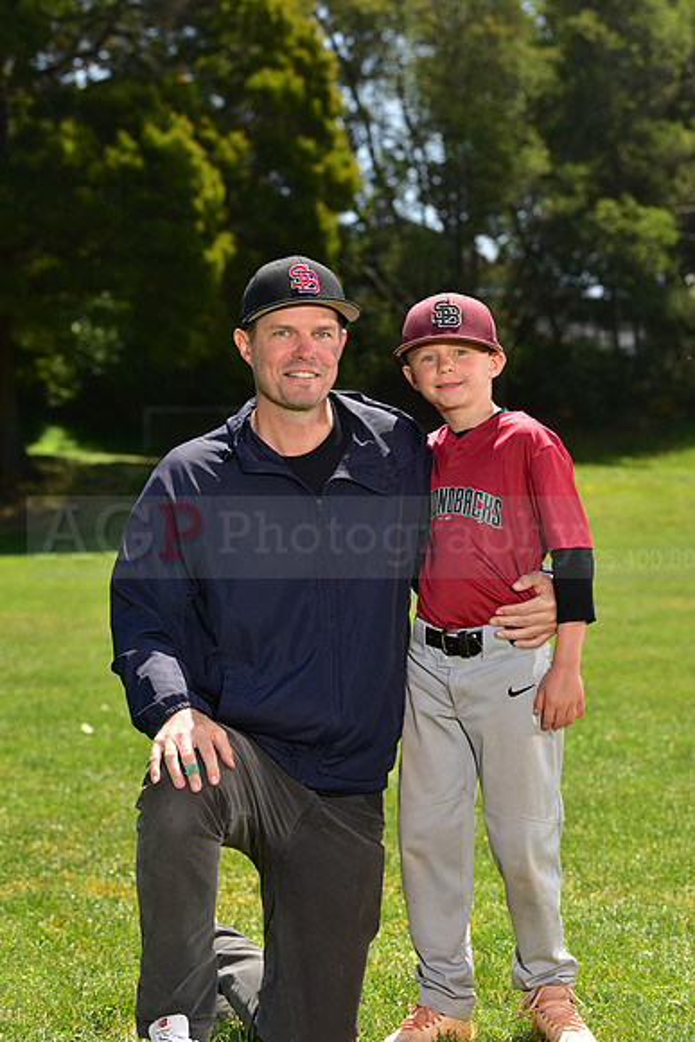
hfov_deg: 13.7
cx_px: 348
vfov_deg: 20.4
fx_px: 2894
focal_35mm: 100
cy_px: 521
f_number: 6.3
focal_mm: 100
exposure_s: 1/200
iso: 80
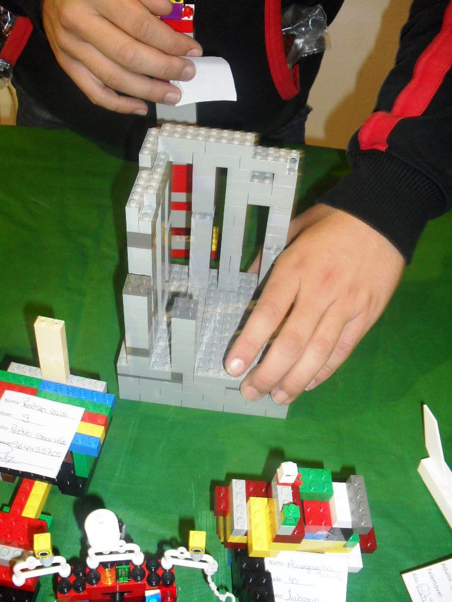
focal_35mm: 35
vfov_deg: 52.6
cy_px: 301
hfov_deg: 40.7
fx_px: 609
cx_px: 226
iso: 200
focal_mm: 6.3
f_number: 3.2
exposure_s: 1/45
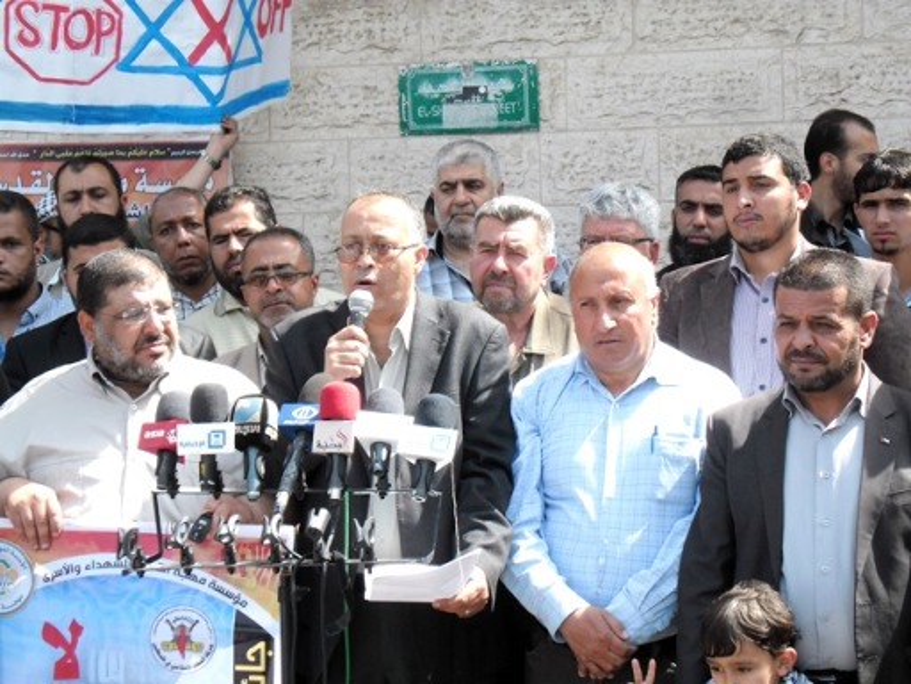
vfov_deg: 19.9
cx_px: 456
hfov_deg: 26.3
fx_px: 1947
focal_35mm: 74
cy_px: 342
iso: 80
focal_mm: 13.2
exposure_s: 1/122
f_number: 3.9
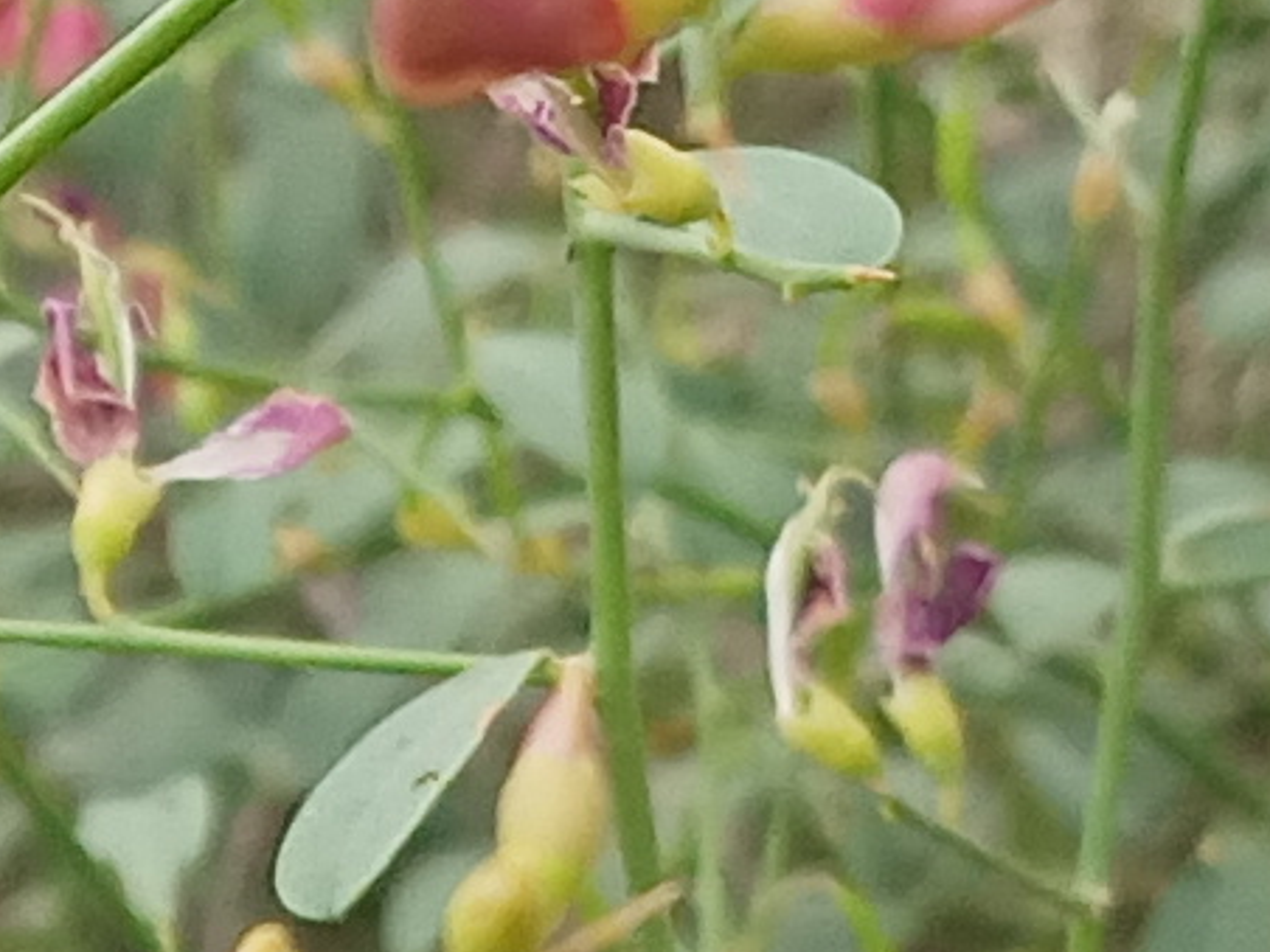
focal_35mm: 202
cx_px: -65
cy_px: 1376
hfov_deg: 9.7
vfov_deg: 7.2
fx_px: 7411
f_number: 2.2
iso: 113
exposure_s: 1/302
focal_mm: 3.73
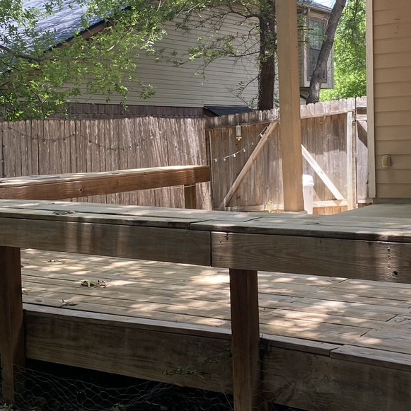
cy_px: 163
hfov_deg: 29.7
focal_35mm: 57
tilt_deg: -3.2
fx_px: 766
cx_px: 290
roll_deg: +0.2
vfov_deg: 30.0
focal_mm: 4.25
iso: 32
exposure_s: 1/184
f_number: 1.8
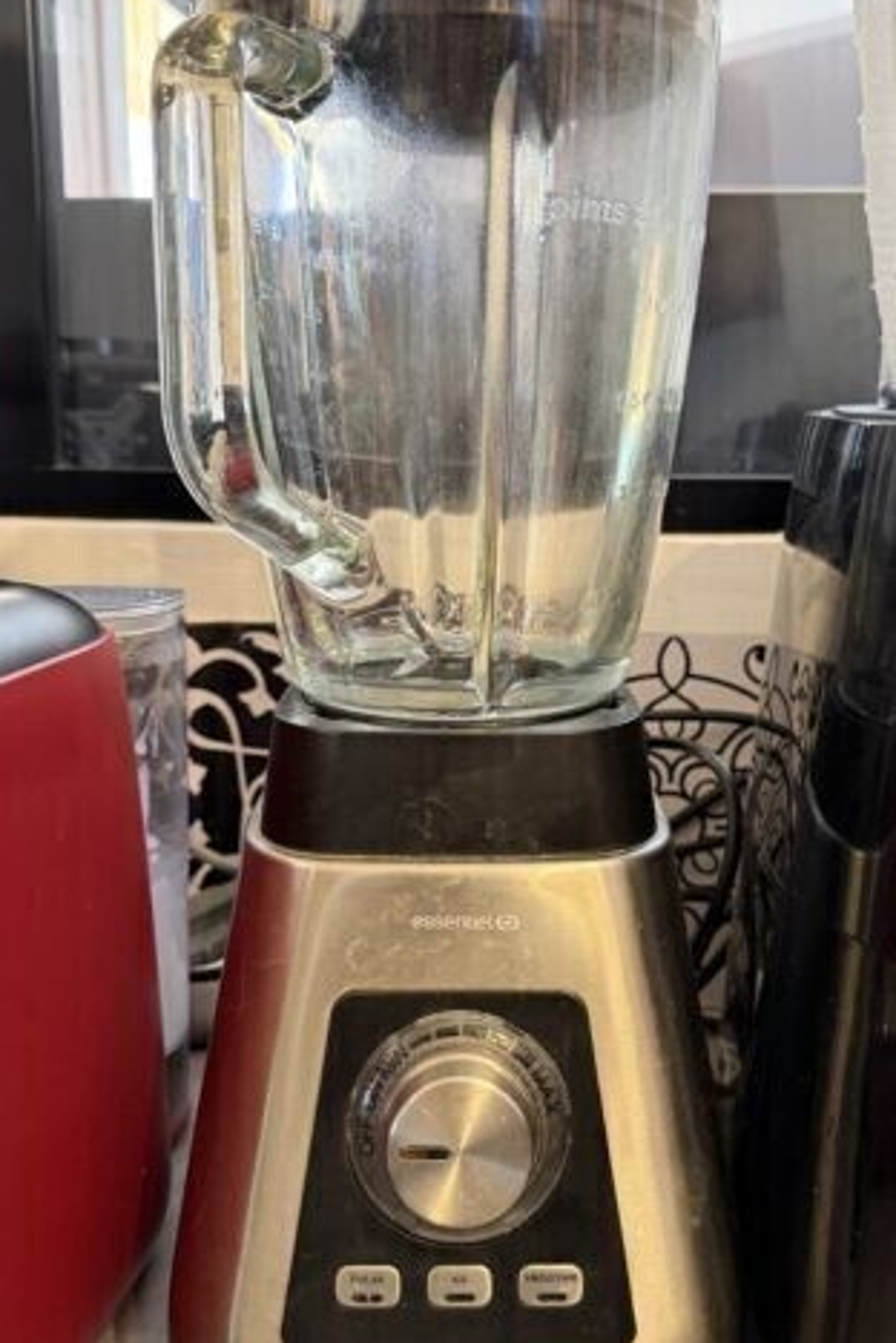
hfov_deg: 41.1
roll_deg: -1.3
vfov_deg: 58.7
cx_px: 485
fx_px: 1195
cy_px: 692
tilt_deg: -11.5
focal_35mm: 32
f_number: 1.78
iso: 320
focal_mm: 6.76
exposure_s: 1/50
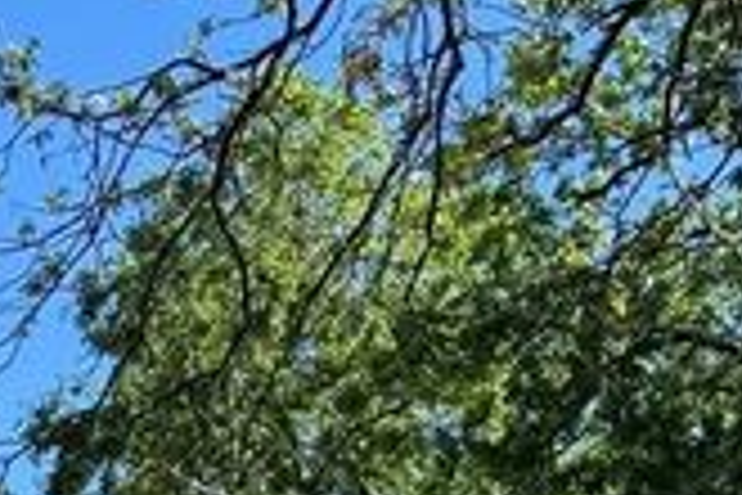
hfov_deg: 13.1
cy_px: 1418
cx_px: 45
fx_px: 3194
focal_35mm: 155
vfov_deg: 7.8
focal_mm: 6.76
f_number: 1.78
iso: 80
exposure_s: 1/2252
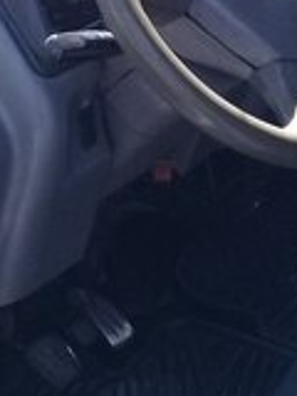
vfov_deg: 19.5
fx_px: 1098
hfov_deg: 15.1
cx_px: 299
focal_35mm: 96
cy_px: -50
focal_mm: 3.3
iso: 50
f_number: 2.2
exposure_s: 1/140
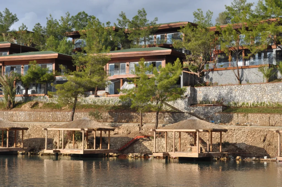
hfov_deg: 24.6
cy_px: 94
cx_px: 141
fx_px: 645
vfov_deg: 16.5
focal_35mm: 82
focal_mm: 55
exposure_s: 1/400
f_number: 10
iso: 200
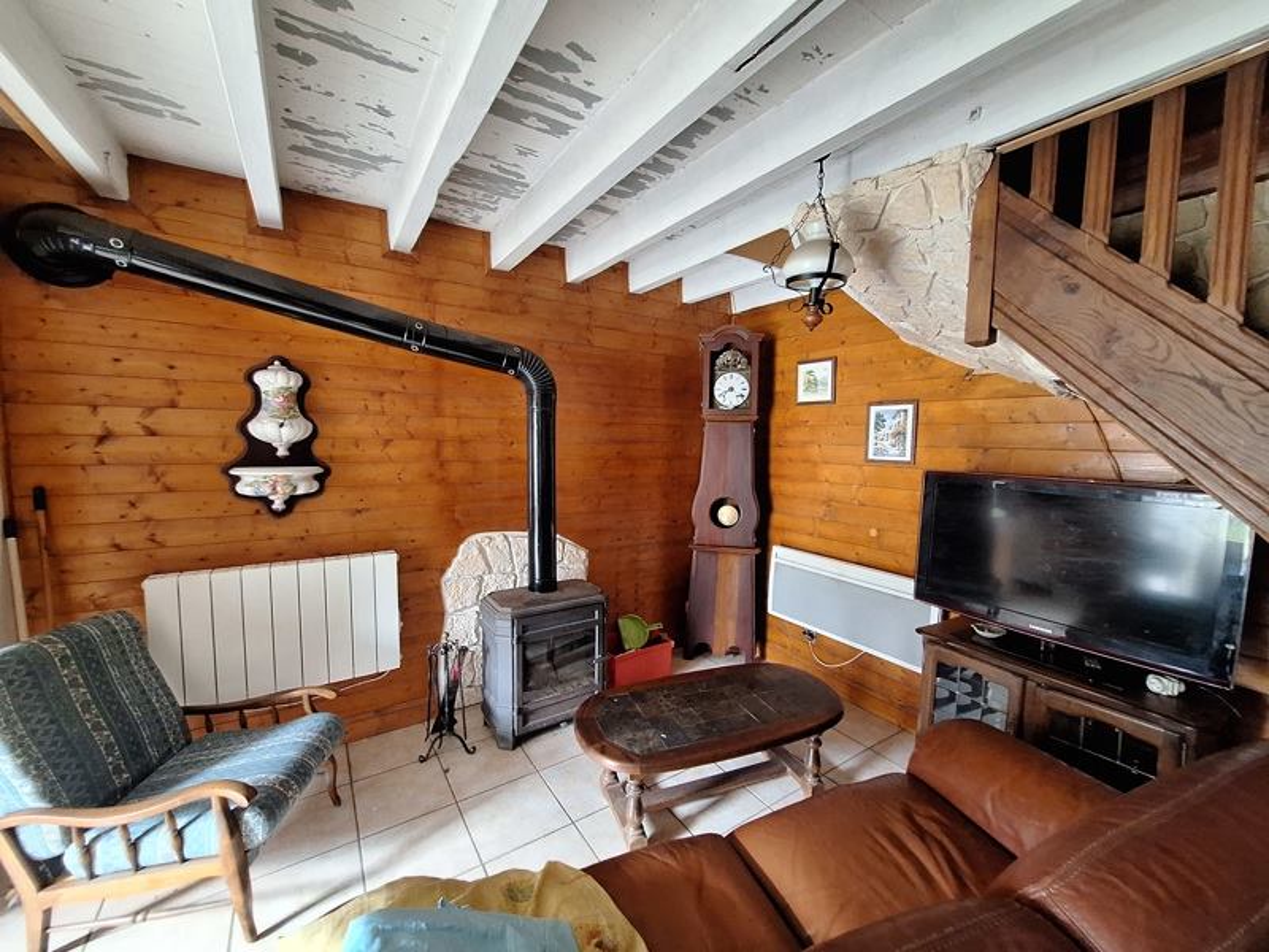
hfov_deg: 106.2
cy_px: 476
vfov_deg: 89.9
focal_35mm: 13
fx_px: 477
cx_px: 634
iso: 320
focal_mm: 1.74
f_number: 2.2
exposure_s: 1/25
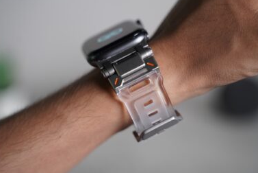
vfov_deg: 19.2
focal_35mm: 71
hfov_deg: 28.4
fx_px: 509
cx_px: 127
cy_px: 84
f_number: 4
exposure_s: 1/90
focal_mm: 67
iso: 1250
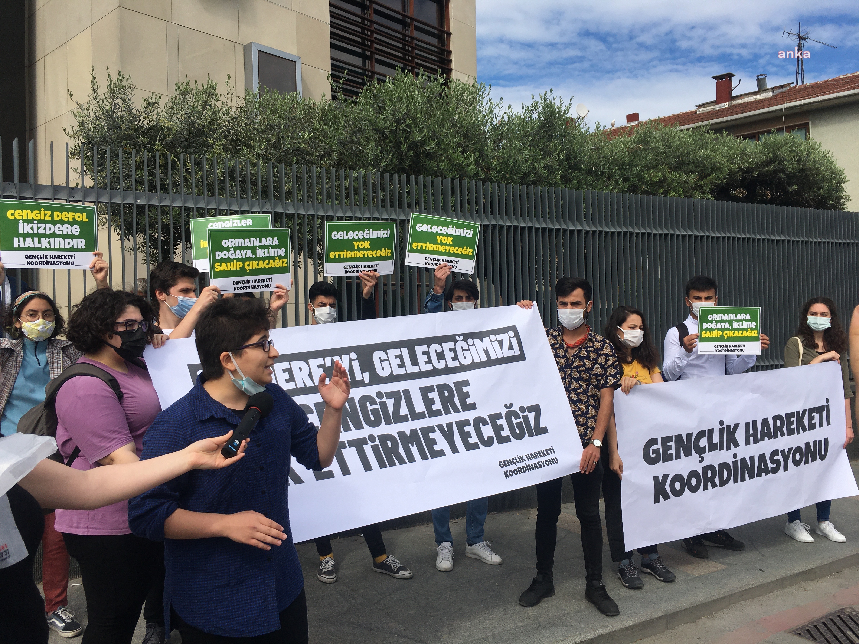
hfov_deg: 61.7
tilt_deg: +0.8
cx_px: 430
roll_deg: +0.1
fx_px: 720
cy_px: 322
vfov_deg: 48.2
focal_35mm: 29
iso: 25
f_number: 2.2
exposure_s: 1/2481
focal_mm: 4.15
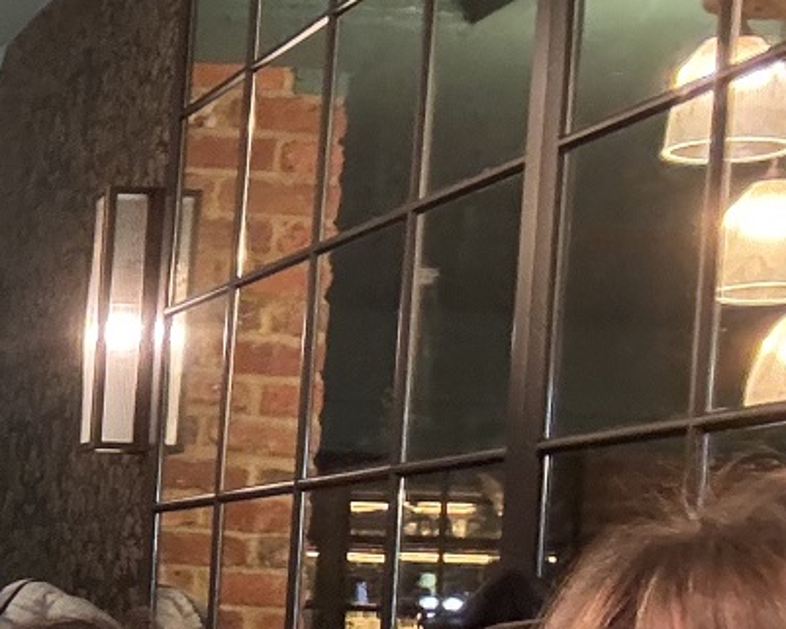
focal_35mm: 84
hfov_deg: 18.5
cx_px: -566
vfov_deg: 17.7
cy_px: 665
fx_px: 1955
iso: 320
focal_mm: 2.69
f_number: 1.9
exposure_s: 1/25
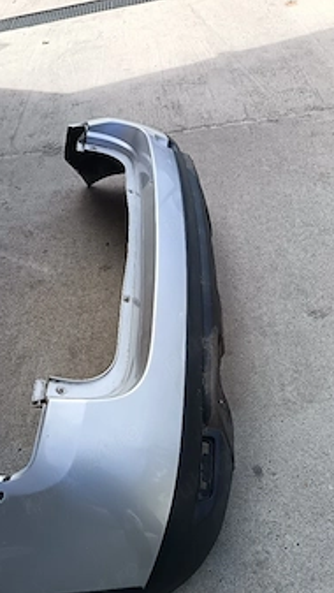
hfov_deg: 37.5
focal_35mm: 31
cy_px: 350
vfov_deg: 62.1
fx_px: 487
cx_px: 118
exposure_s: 1/909
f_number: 1.75
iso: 373
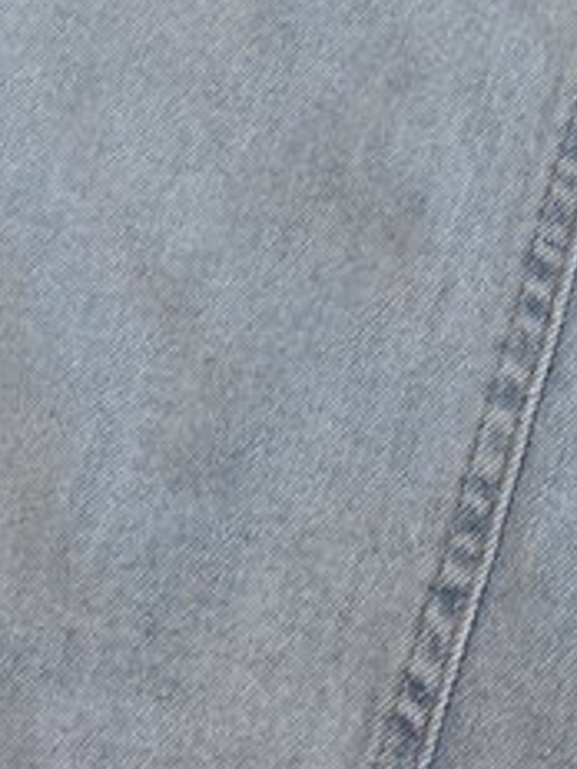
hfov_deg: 8.8
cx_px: 965
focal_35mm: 164
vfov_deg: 10.8
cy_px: -880
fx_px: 3645
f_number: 1.8
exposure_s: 1/100
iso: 1250
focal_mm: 5.4
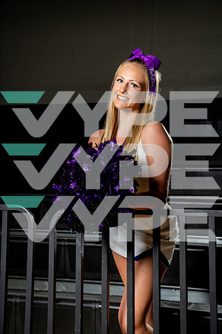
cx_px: 111
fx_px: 638
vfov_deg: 29.2
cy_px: 167
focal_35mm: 69
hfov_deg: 19.7
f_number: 6.3
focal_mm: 69
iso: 100
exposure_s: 1/250
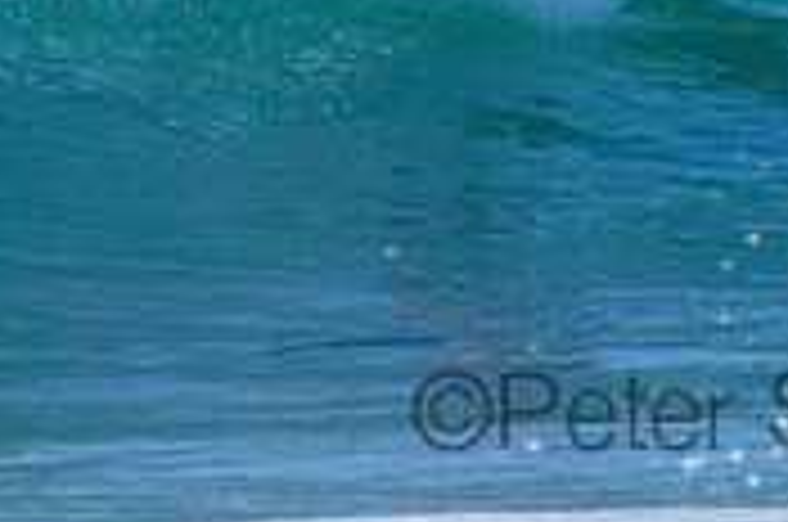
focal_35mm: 3634
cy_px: -595
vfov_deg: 0.4
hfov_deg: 0.6
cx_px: 742
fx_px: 79398
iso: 2800
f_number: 11
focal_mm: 800
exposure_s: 1/2000
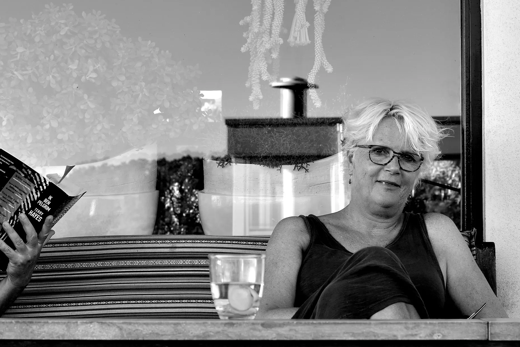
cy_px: 191
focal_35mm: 109
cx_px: 206
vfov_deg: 12.6
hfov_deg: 18.7
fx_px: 1575
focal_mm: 35
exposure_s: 1/100
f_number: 5.6
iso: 125
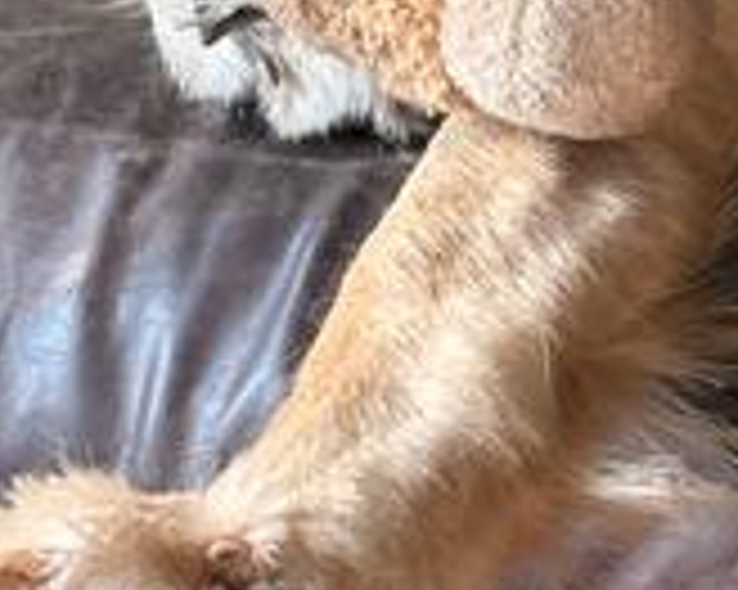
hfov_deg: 12.8
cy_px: -198
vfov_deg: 10.1
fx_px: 3253
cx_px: 716
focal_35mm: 149
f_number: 1.6
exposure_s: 1/60
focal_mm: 5.96
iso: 125
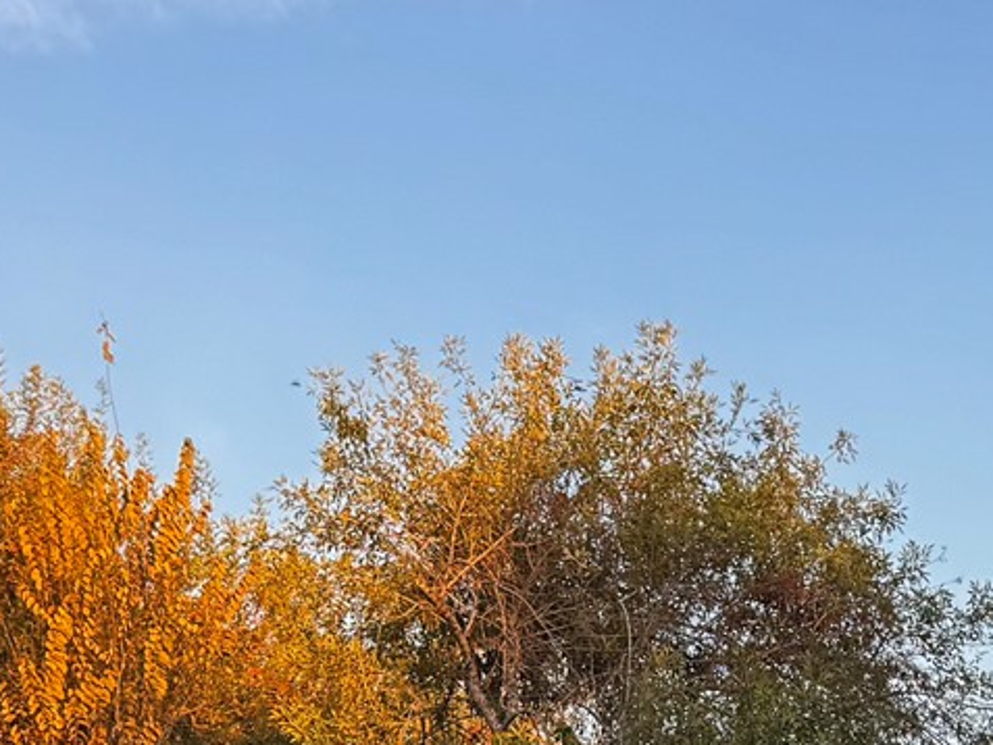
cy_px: 1398
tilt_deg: -3.7
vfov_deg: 12.9
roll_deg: +0.6
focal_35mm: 103
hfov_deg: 18.0
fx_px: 2955
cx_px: 1239
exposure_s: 1/553
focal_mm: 6.76
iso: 80
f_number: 1.78
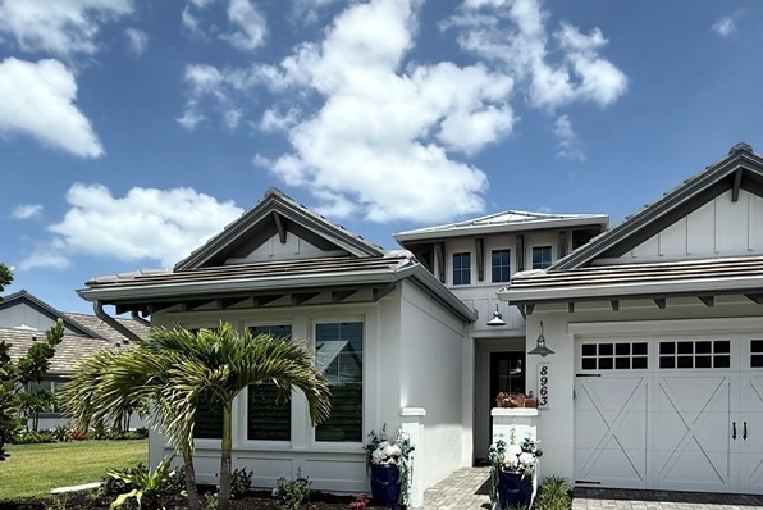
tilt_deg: +1.7
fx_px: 530
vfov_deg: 48.4
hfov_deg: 71.0
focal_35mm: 25
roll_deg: -0.1
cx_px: 446
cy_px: 410
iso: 50
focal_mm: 2.22
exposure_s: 1/2165
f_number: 2.2
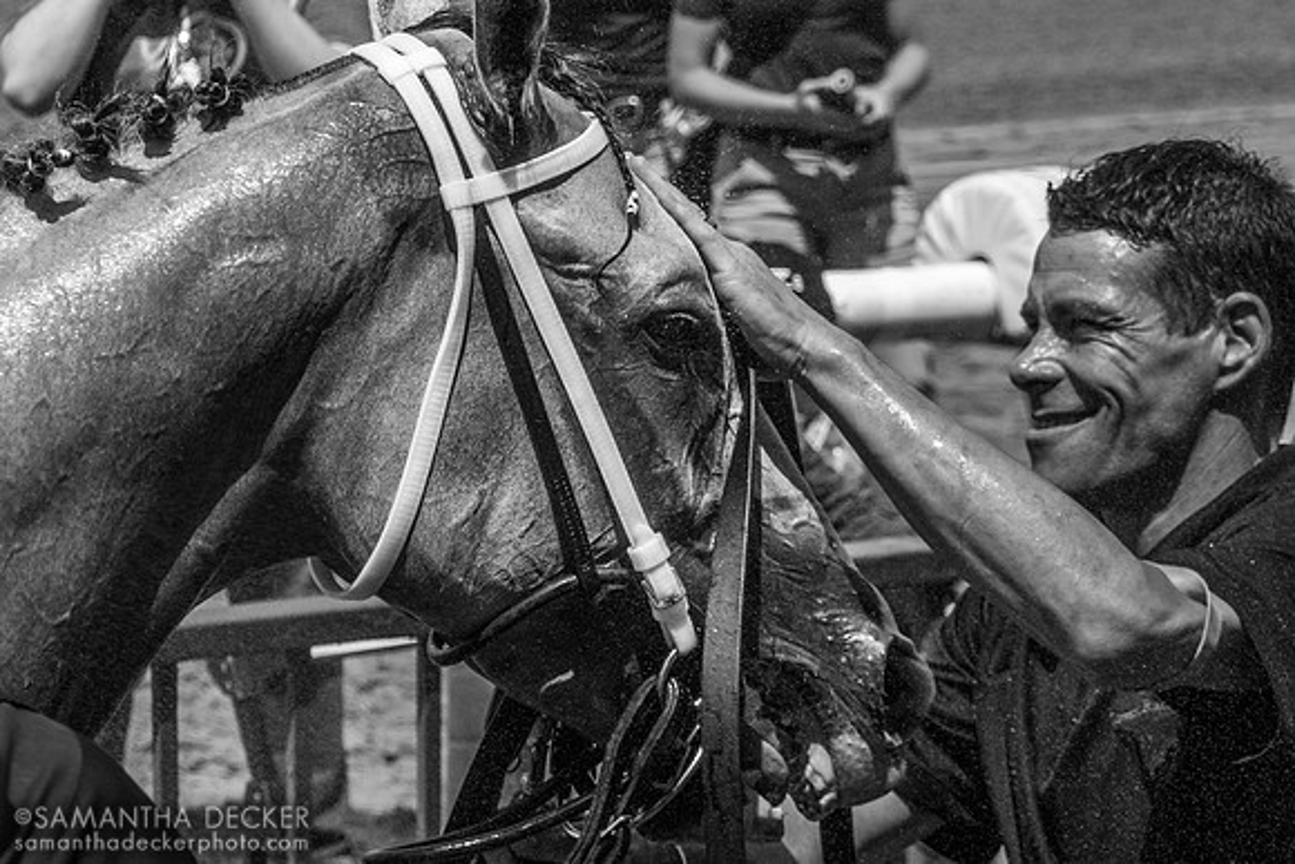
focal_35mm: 185
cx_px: 408
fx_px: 6653
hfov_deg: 11.1
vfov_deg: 7.4
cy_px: 301
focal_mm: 49.7
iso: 100
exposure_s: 1/800
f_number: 4.5
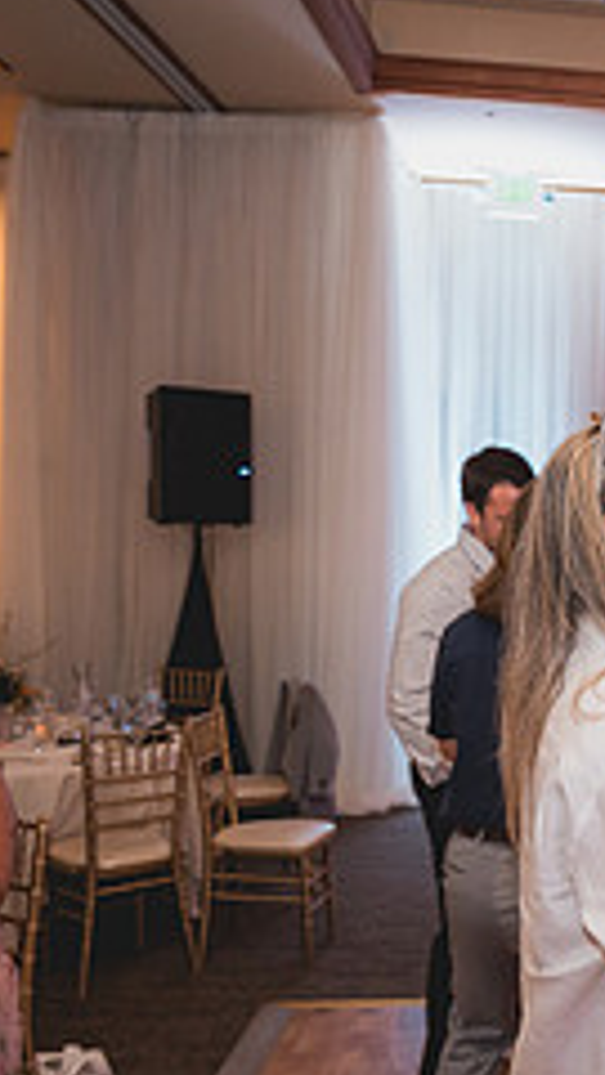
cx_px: 825
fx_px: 1226
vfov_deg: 46.7
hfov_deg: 23.8
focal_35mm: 43
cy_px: 701
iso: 2500
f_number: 2.8
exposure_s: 1/50
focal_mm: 17
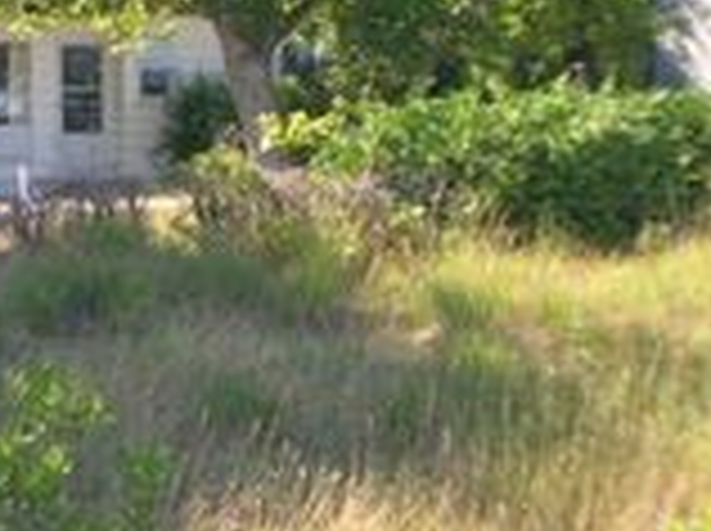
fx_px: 2584
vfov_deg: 11.7
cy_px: 86
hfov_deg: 15.3
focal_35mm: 126
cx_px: -27
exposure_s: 1/149
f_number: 3.4
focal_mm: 9.1
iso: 50
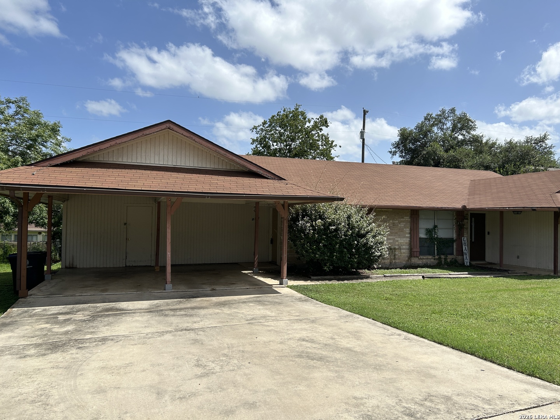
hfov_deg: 67.3
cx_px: 280
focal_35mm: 26
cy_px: 210
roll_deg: -0.4
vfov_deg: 53.1
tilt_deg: +1.1
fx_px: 421
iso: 50
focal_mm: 5.7
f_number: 1.5
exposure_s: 1/5587
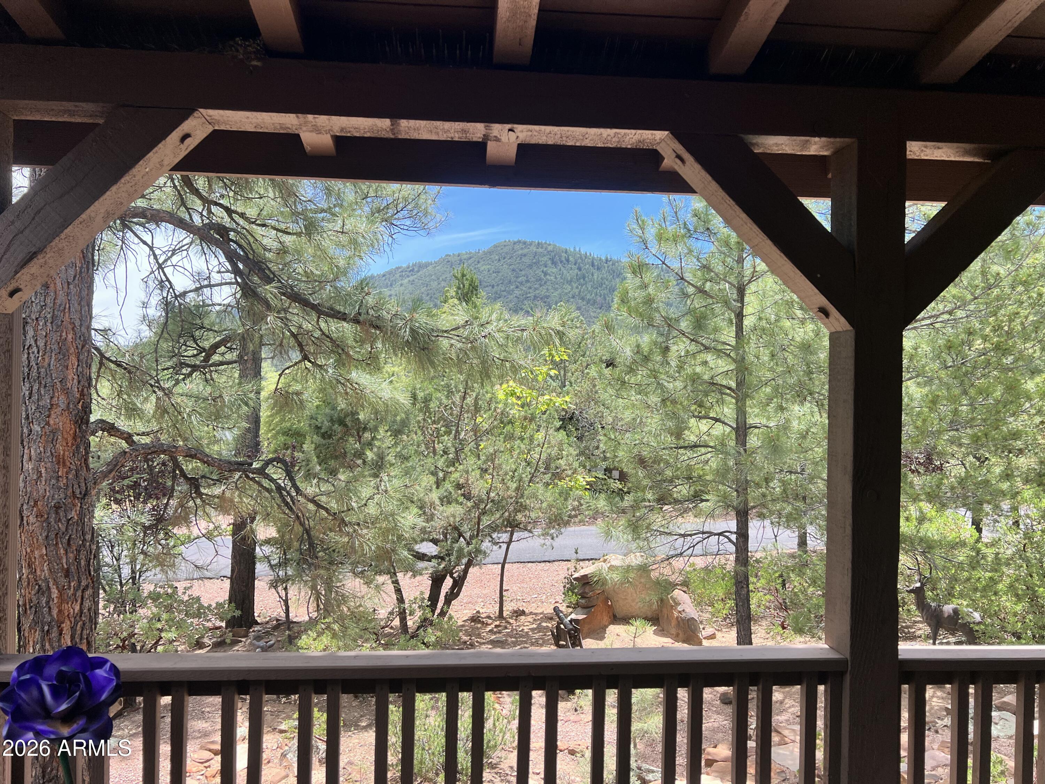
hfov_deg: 67.3
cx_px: 522
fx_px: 785
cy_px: 392
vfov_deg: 53.1
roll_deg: -0.3
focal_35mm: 26
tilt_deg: -0.3
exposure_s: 1/1079
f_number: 1.5
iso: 50
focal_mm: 5.7
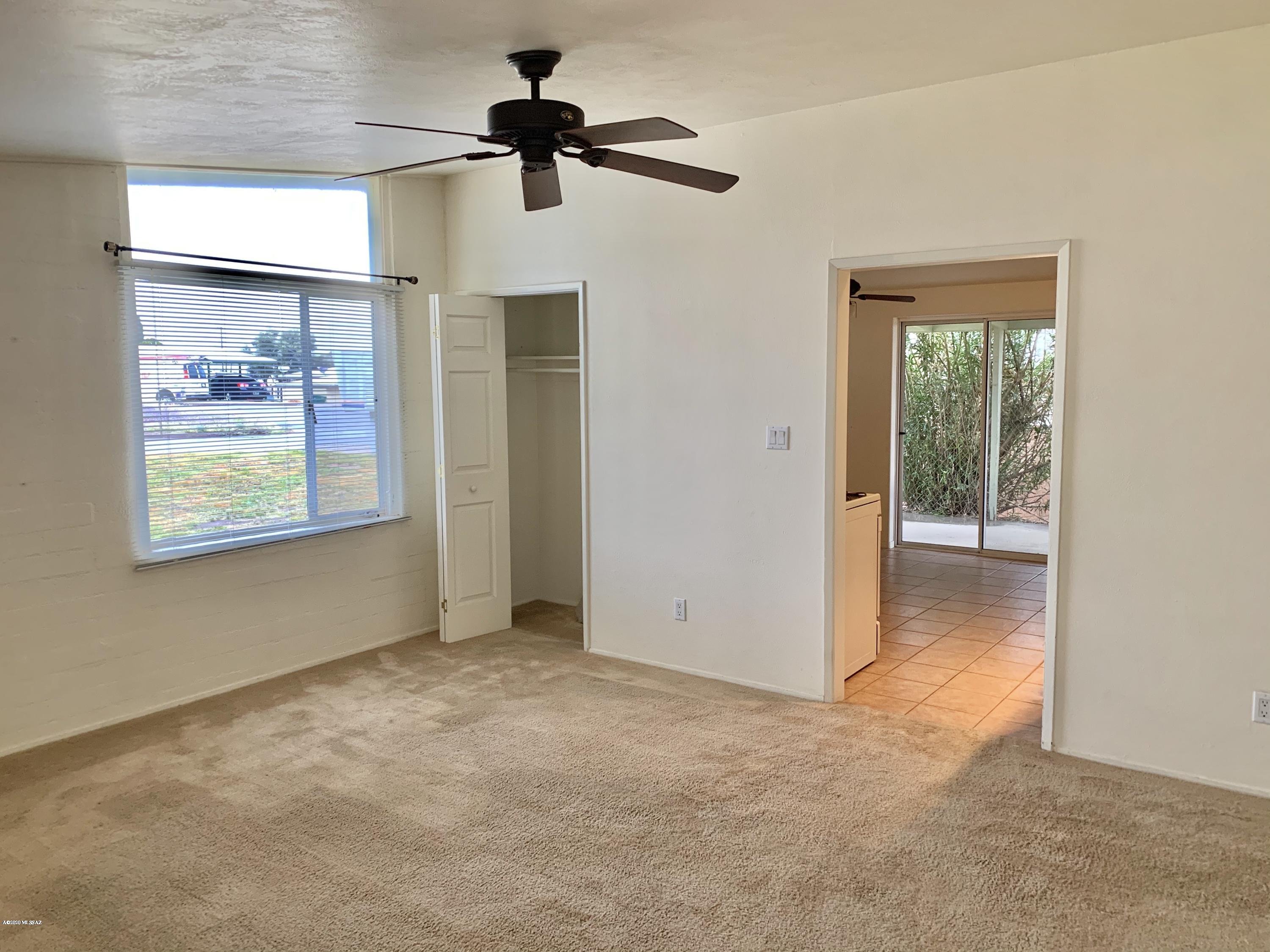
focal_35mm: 26
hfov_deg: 67.3
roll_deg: +0.8
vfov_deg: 53.1
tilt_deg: -4.1
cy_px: 476
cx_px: 635
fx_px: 954
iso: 100
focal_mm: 4.25
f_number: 1.8
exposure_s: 1/60
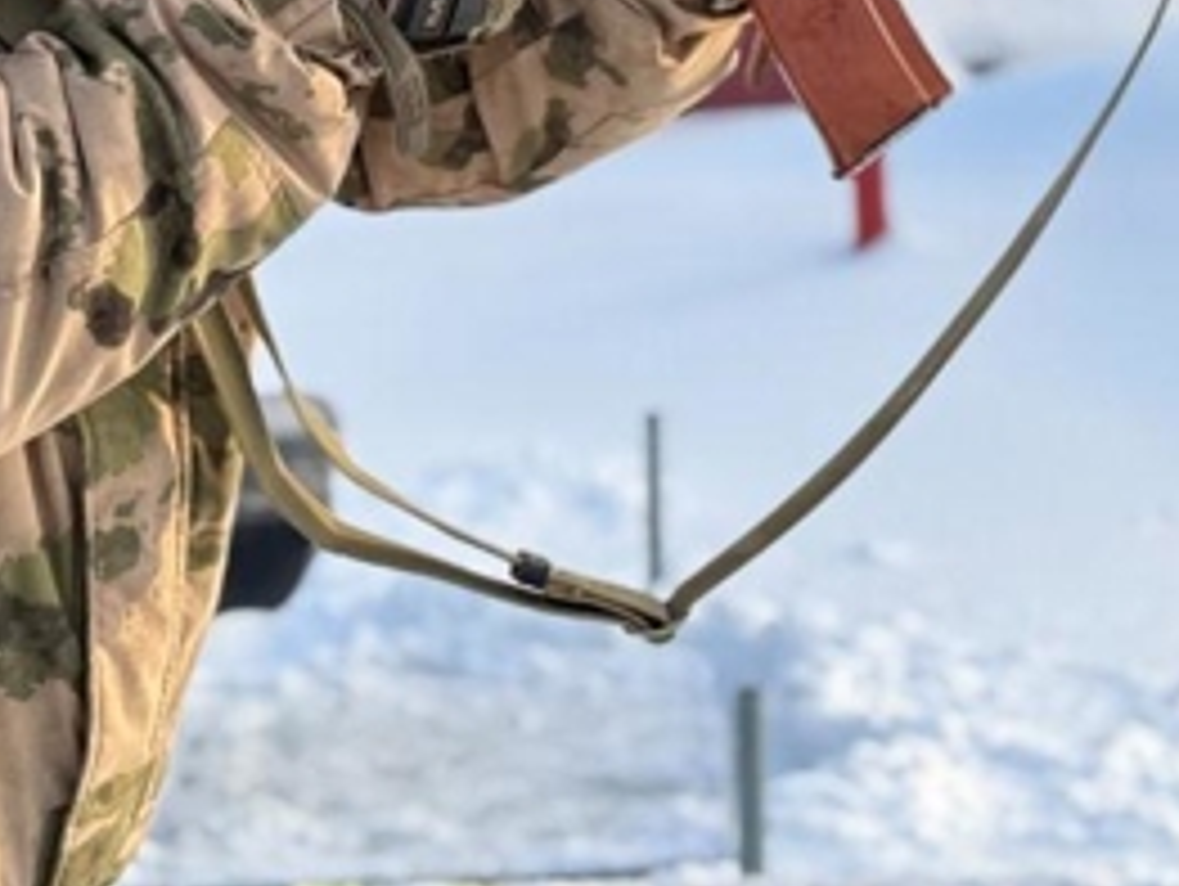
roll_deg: -0.3
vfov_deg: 11.9
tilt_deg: -2.2
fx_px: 4159
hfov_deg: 16.1
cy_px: -234
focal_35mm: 122
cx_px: 502
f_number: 1.78
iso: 64
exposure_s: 1/719
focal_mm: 6.76
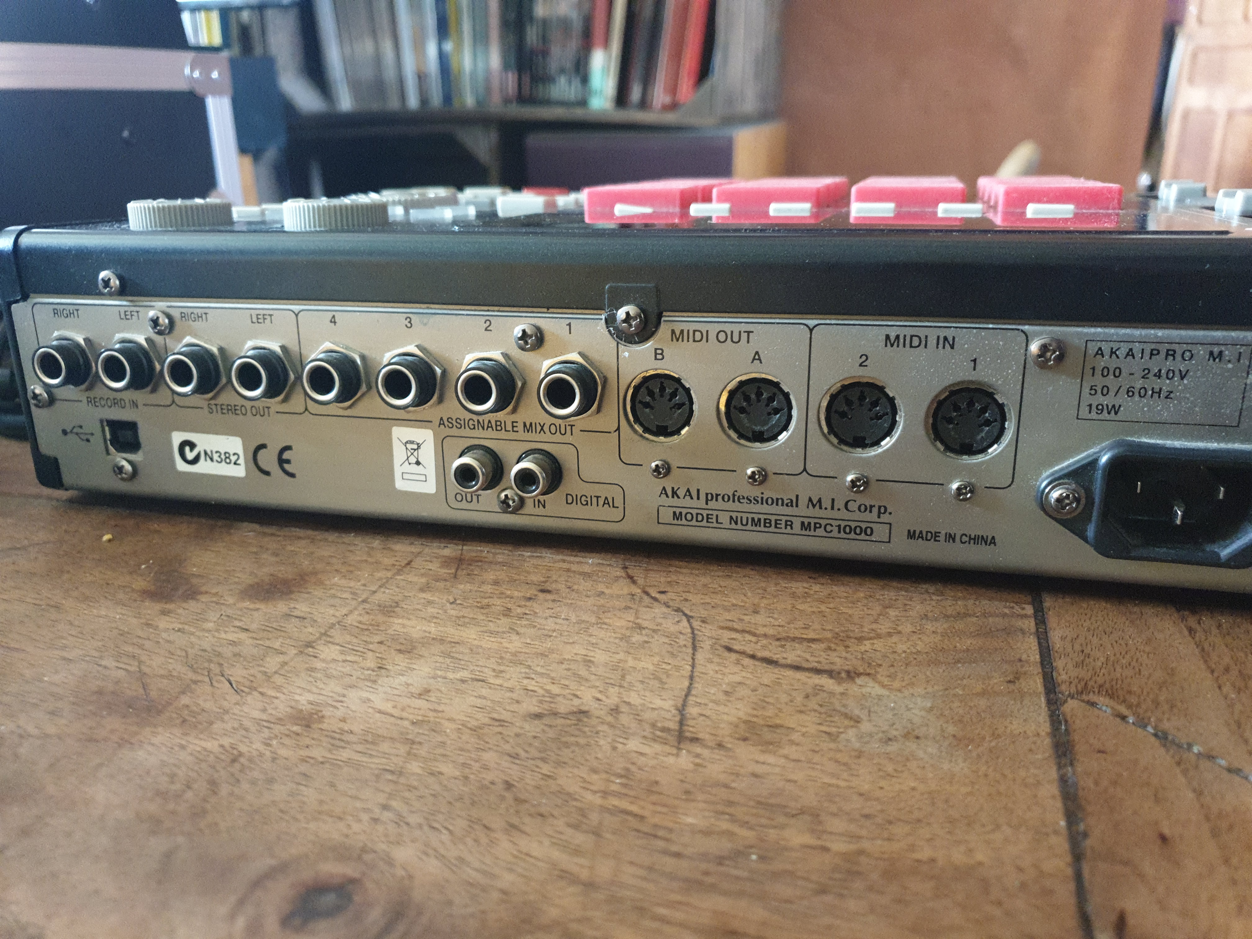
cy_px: 470
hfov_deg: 67.3
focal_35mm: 26
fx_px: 940
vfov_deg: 53.1
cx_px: 626
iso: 400
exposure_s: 1/25
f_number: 1.5
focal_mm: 4.3
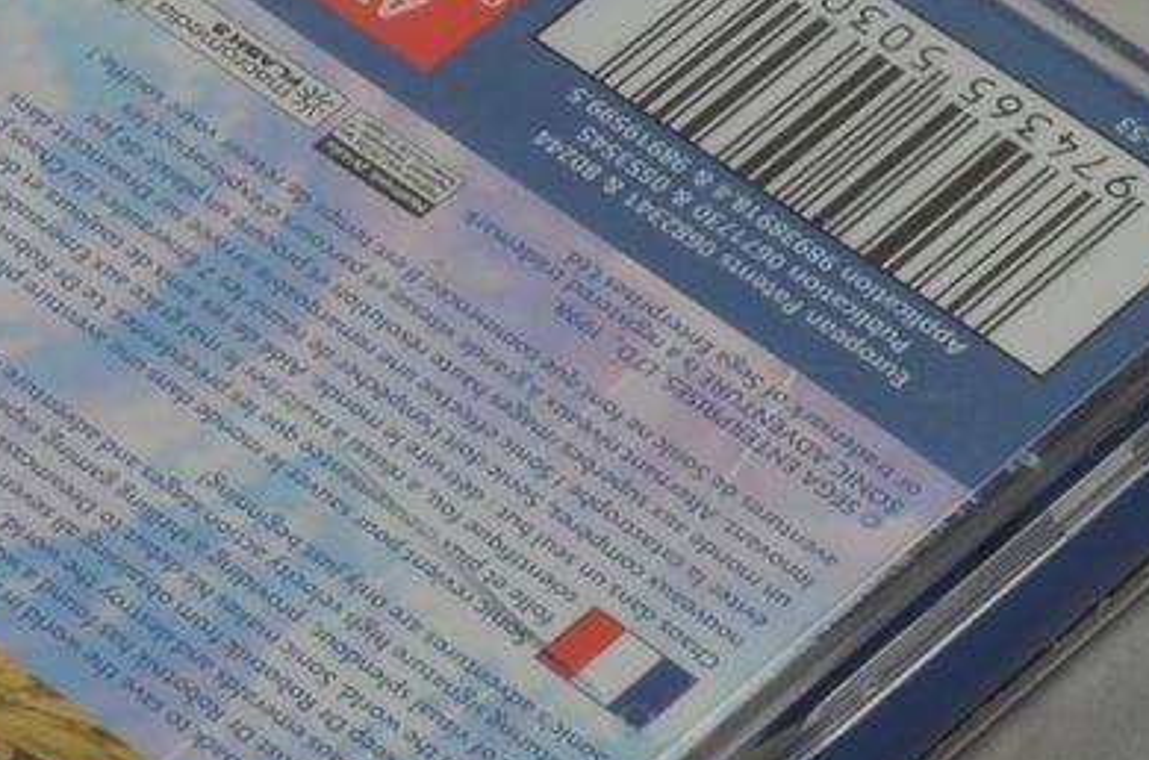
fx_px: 8819
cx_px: 209
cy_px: 387
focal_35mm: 277
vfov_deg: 4.9
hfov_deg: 7.4
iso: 100
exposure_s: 1/3
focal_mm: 40
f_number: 20
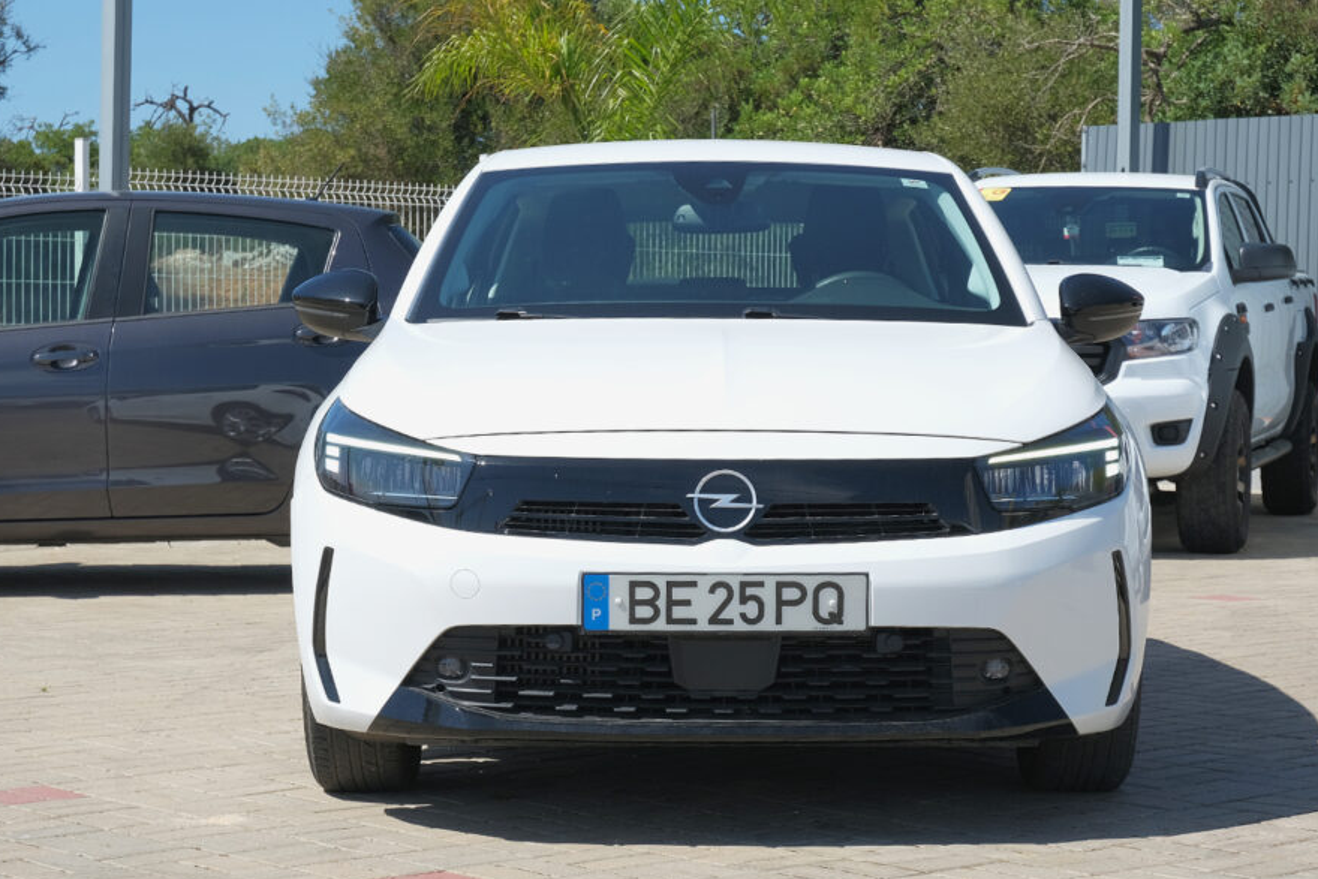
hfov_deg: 26.0
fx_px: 2856
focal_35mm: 78
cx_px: 698
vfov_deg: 17.5
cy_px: 475
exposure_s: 1/250
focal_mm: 44.5
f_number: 9
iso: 160
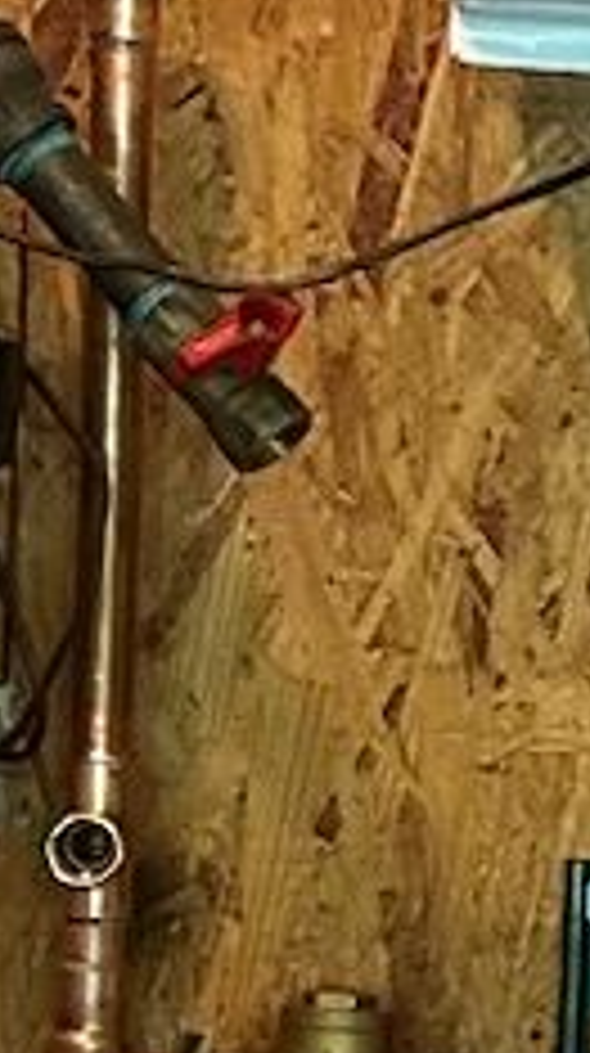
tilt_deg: -0.1
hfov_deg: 5.9
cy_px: 680
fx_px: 5415
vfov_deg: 11.1
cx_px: 1509
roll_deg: -2.5
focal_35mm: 194
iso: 400
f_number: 1.5
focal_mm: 5.7
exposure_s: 1/60
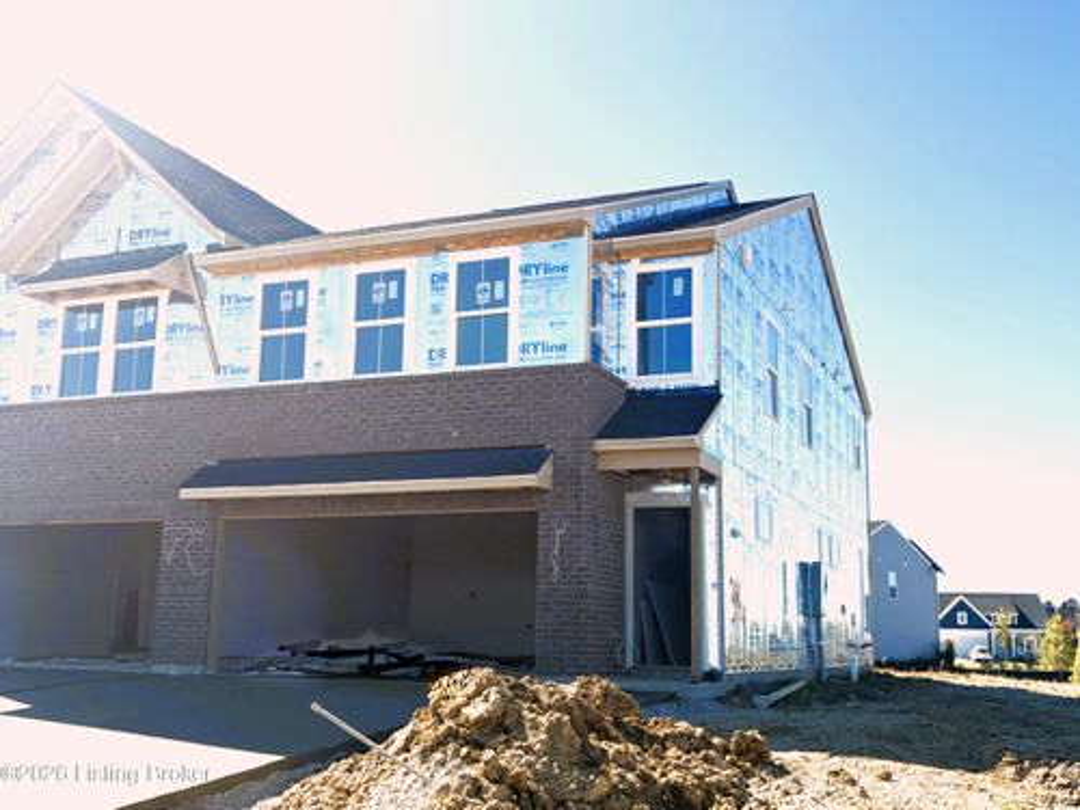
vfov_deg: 37.7
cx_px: 540
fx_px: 1186
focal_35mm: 38
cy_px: 405
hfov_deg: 49.0
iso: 50
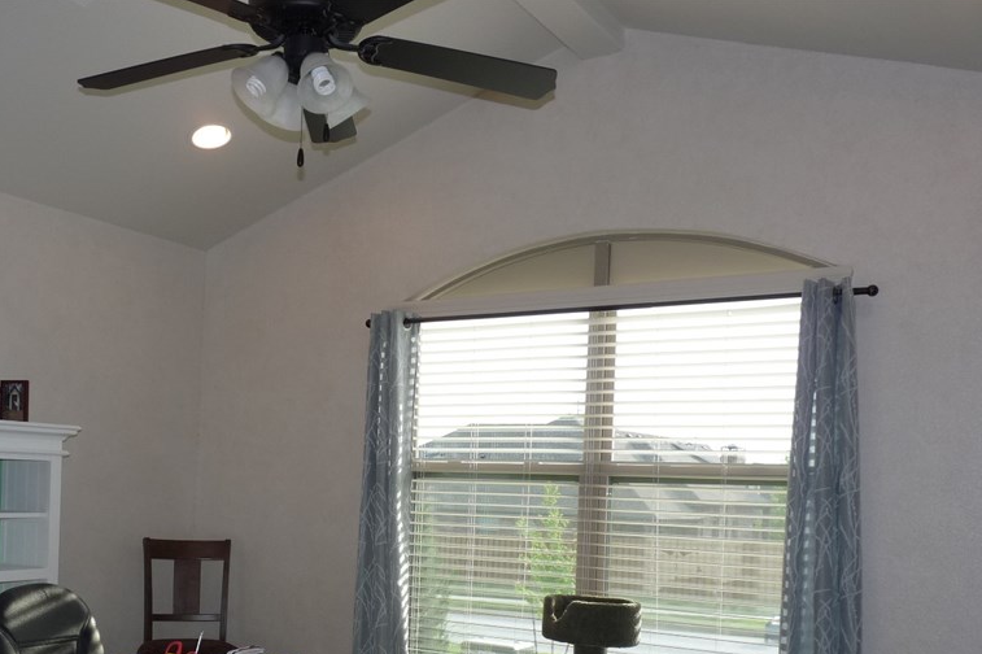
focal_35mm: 38
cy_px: 494
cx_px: 370
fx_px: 1036
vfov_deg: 34.3
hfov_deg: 50.2
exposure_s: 1/100
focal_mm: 4.8
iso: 100
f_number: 3.2
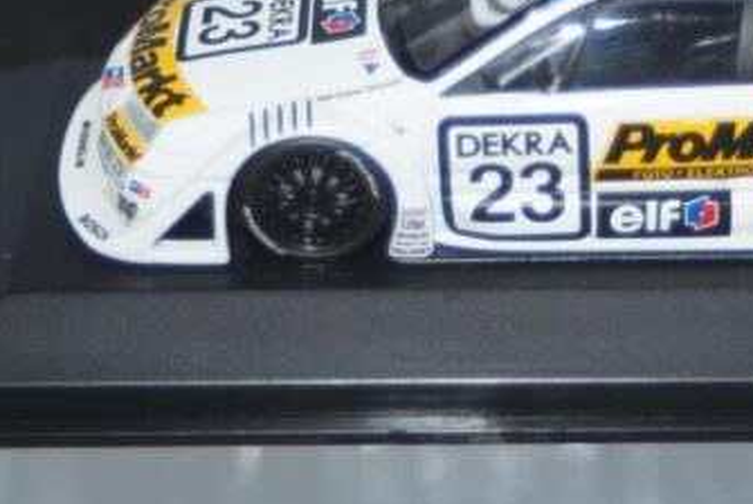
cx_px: 524
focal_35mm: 161
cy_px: 101
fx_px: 3370
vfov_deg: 8.5
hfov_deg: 12.7
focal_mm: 60
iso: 250
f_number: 5.6
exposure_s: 1/100
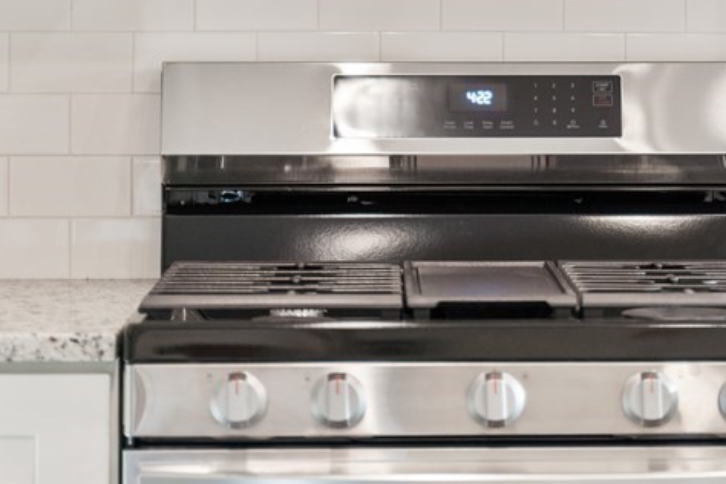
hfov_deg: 12.6
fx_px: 3267
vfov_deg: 8.4
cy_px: 34
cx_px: 531
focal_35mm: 162
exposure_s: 1/80
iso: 320
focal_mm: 75
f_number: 2.8
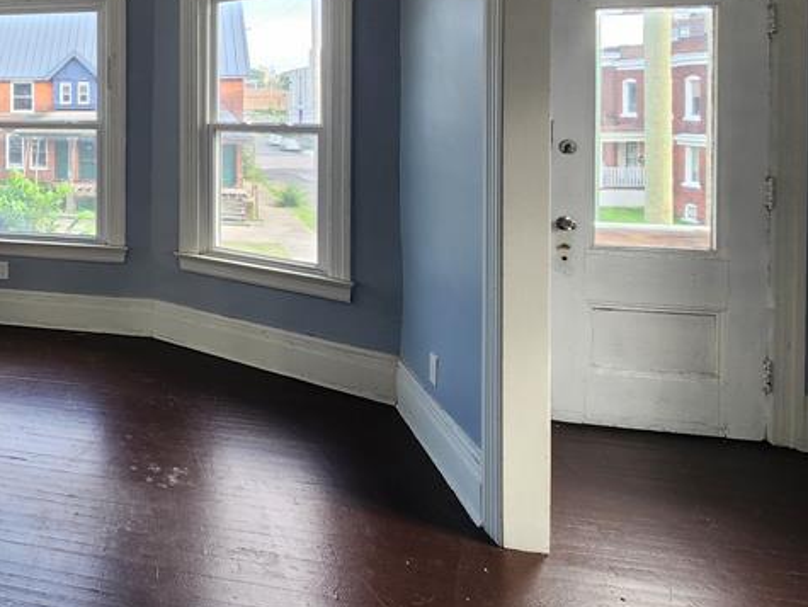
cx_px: -58
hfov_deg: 47.9
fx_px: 654
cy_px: 111
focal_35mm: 28
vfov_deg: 46.8
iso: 64
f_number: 2.2
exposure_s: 1/60
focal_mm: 2.2
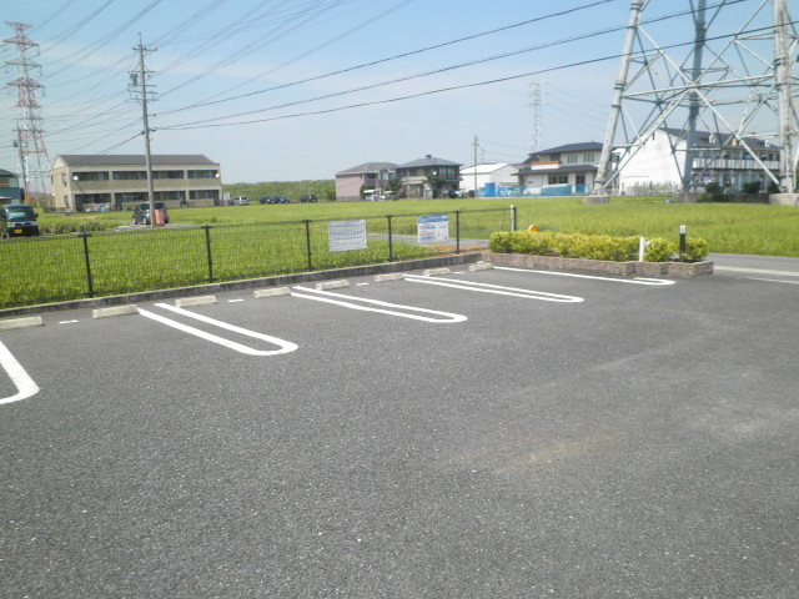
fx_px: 600
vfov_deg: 53.1
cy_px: 300
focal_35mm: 26
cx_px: 400
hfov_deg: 67.3
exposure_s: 1/125
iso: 64
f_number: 7.9
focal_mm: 4.7
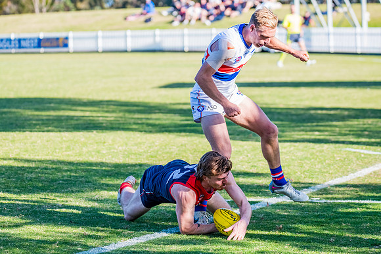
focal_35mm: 174
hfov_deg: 11.8
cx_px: 190
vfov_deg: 7.9
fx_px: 1837
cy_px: 127
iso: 800
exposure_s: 1/1600
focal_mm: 170
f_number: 5.6
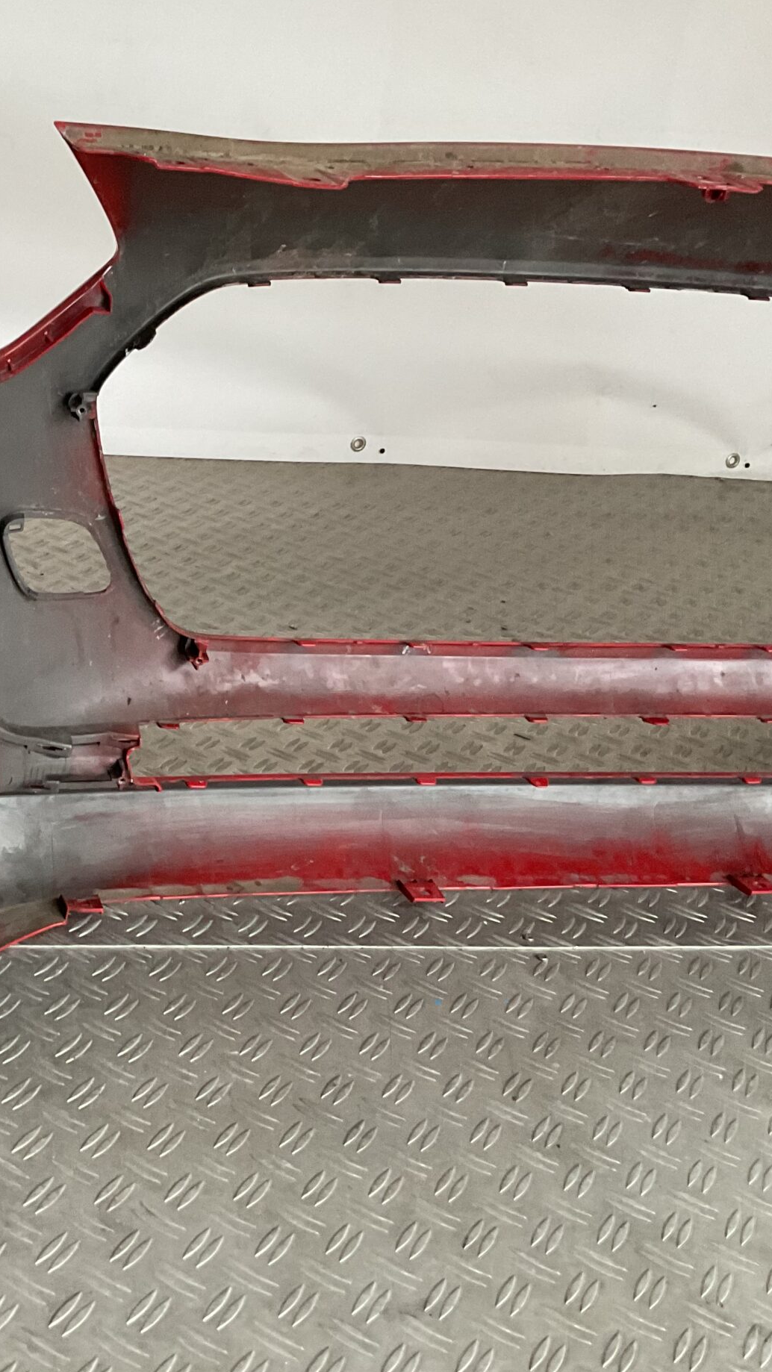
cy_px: 676
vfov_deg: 46.4
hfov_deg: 25.9
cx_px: 17
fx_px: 1601
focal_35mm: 44
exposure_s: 1/60
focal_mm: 3
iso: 200
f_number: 1.8
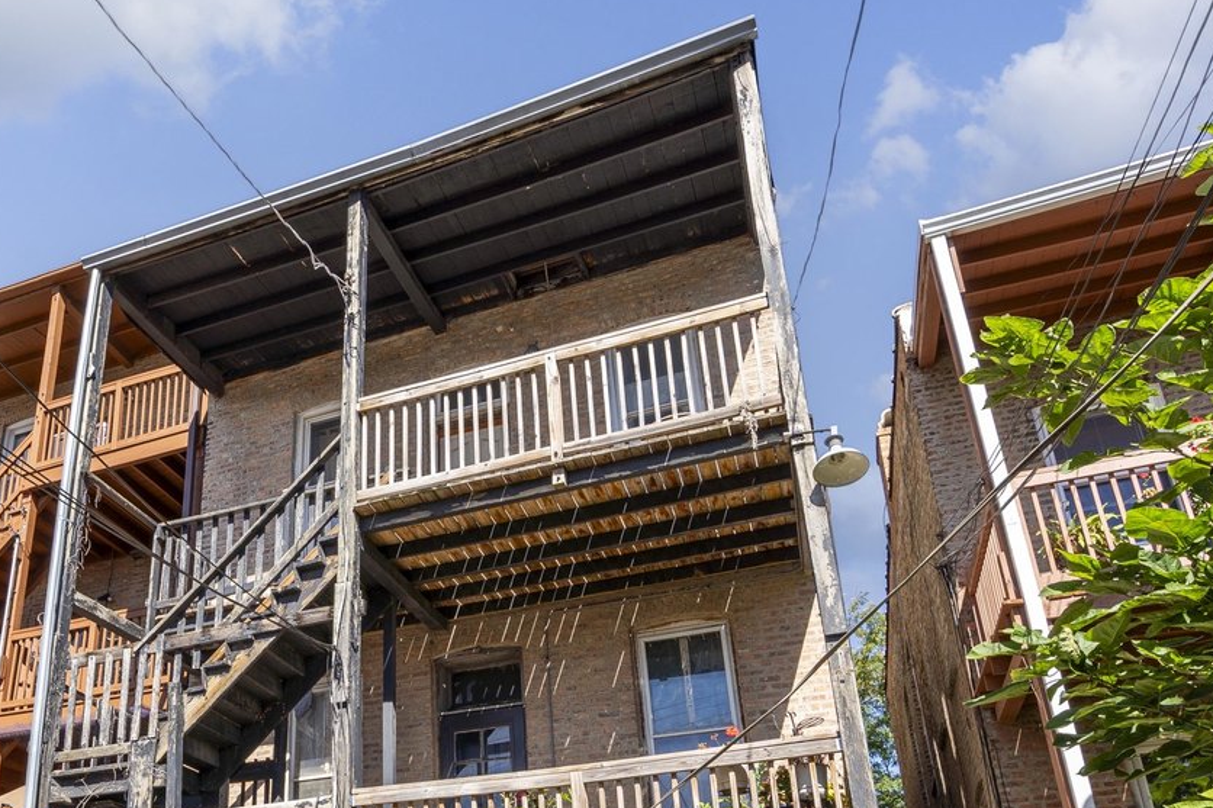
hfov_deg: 58.7
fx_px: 1044
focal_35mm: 31
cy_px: 659
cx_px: 387
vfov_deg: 40.4
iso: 100
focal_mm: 16
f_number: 10
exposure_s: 1/80
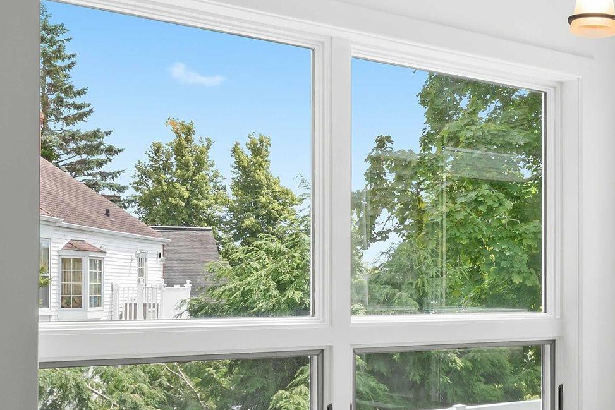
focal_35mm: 60
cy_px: 275
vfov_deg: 22.5
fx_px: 1025
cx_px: 601
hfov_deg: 31.2
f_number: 11
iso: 250
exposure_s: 1/60
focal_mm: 19
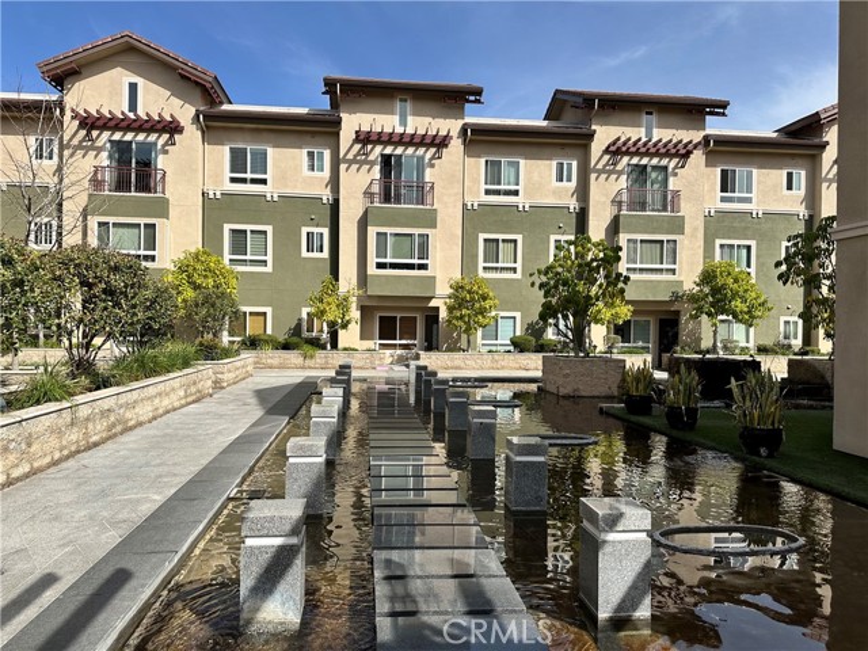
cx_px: 434
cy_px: 326
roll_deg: -0.6
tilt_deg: -1.8
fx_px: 602
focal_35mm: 24
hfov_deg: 71.6
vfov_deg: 56.8
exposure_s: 1/5000
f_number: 1.78
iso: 80
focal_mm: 6.86
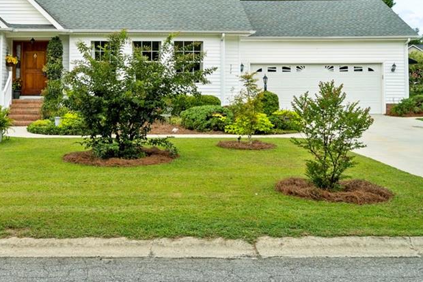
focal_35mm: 48
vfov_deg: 27.5
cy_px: 57
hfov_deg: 40.1
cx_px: 114
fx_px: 564
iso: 100
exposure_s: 1/45
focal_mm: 29
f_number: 8
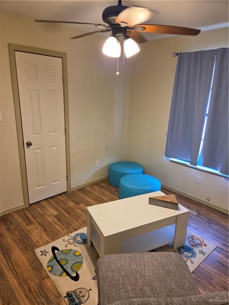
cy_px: 152
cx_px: 114
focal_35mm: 23
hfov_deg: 58.9
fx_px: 203
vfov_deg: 73.9
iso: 200
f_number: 1.8
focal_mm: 5.4
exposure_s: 1/120
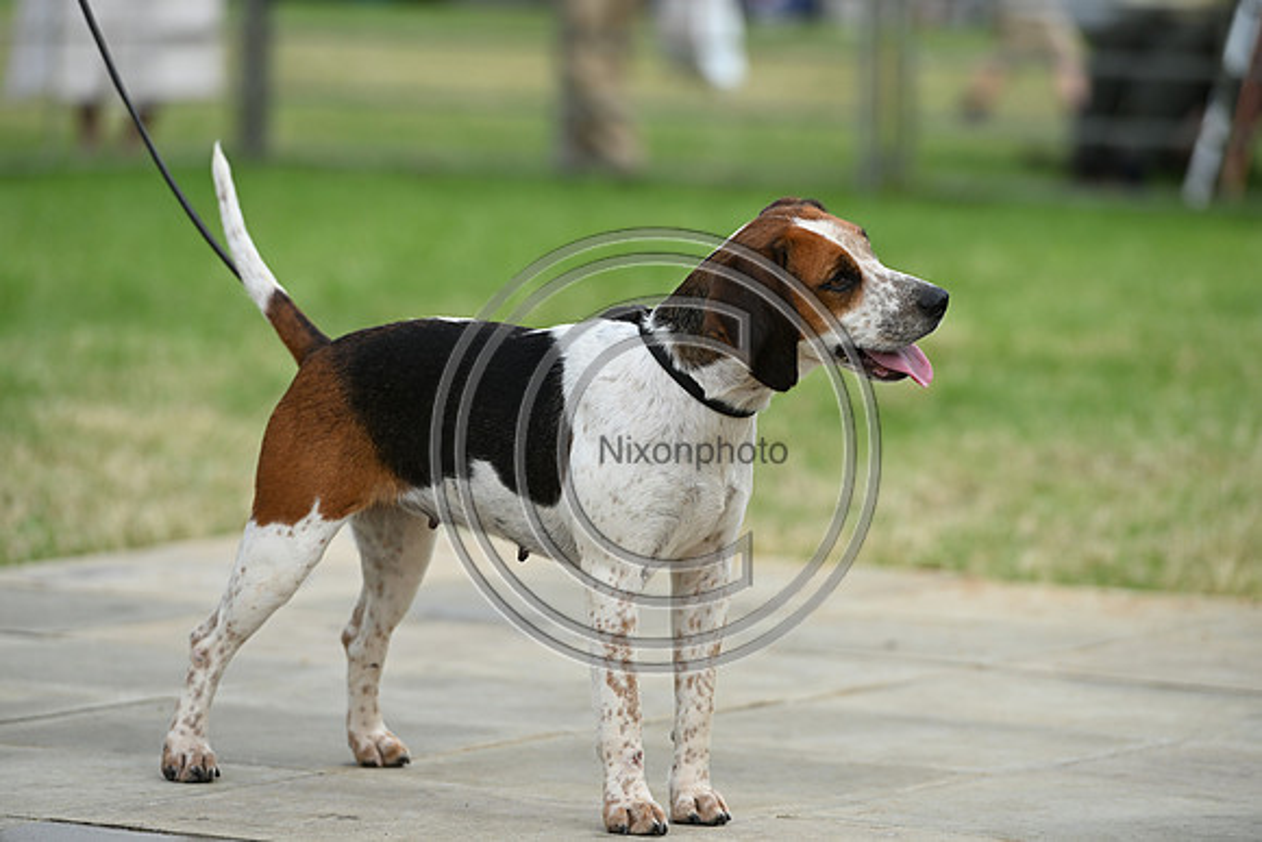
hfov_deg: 10.3
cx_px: 631
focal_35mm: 200
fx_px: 7012
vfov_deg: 6.9
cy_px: 421
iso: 320
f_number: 4.5
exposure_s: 1/1000
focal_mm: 200
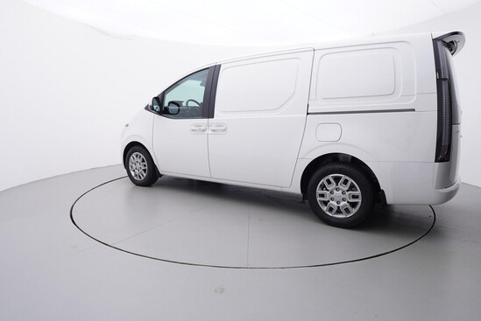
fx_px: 301
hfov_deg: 77.3
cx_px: 240
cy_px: 160
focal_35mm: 22
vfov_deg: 56.2
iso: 200
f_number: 5
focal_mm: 15
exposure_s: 1/80
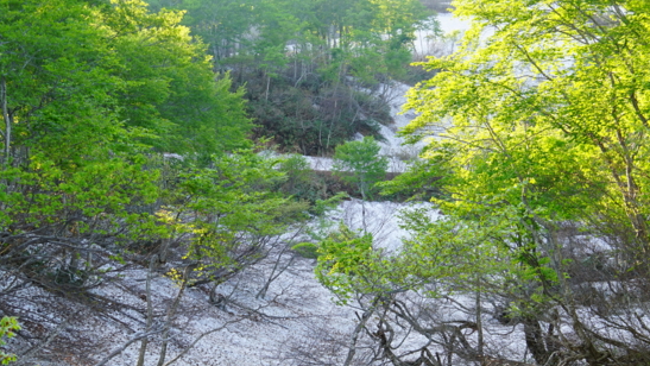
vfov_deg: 16.1
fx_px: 1293
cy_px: 205
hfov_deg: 28.2
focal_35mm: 75
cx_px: 355
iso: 100
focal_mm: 33
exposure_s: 1/60
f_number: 5
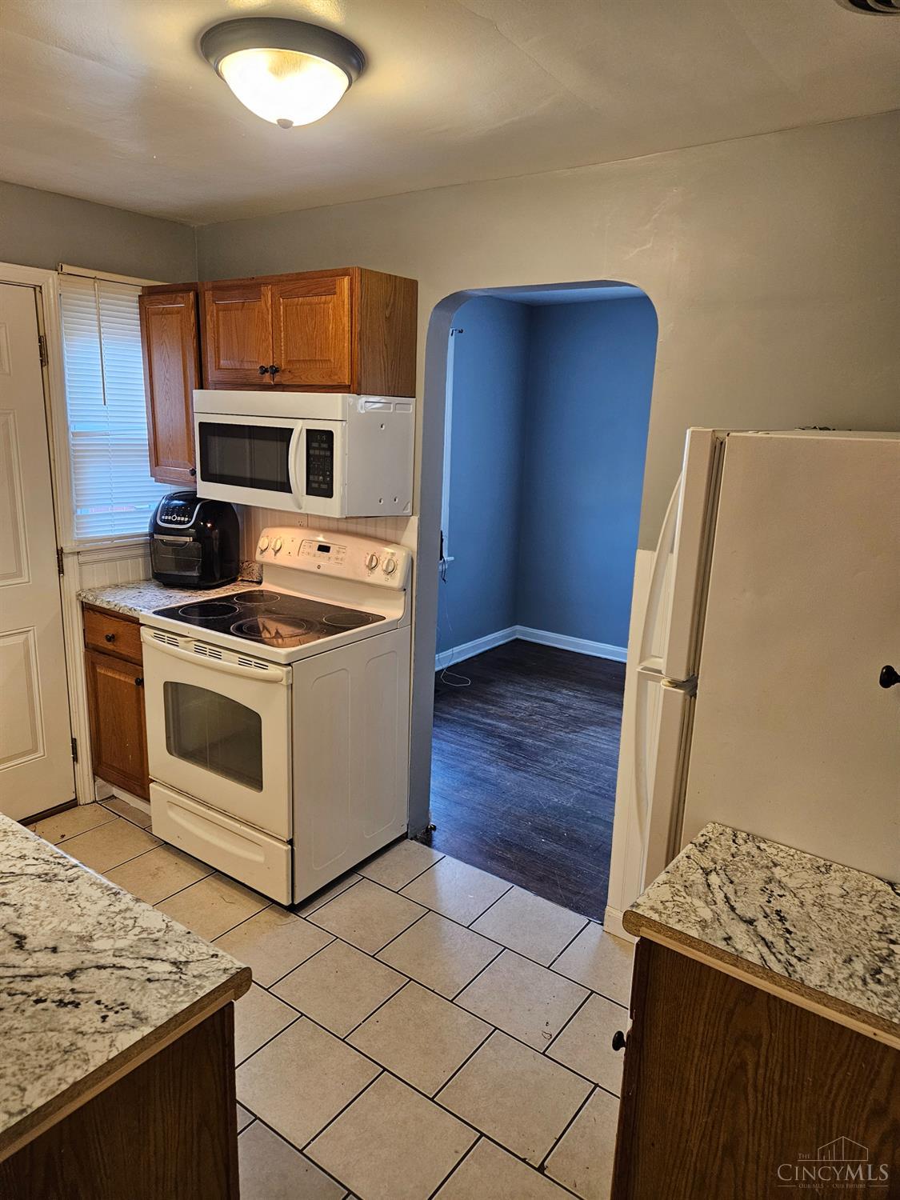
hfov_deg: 58.9
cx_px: 450
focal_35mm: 23
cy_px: 600
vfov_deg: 73.9
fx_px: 797
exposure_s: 1/120
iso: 400
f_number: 1.8
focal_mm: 5.4
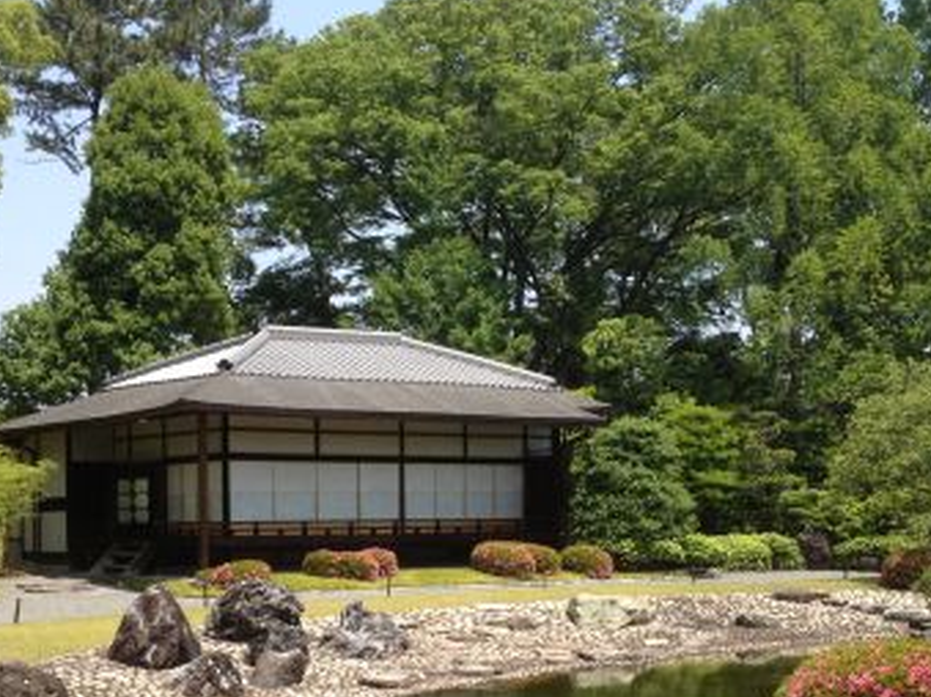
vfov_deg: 23.2
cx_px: 409
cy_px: 582
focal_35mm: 62
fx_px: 1667
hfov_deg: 31.2
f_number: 2.4
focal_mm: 4.28
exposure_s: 1/951
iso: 50
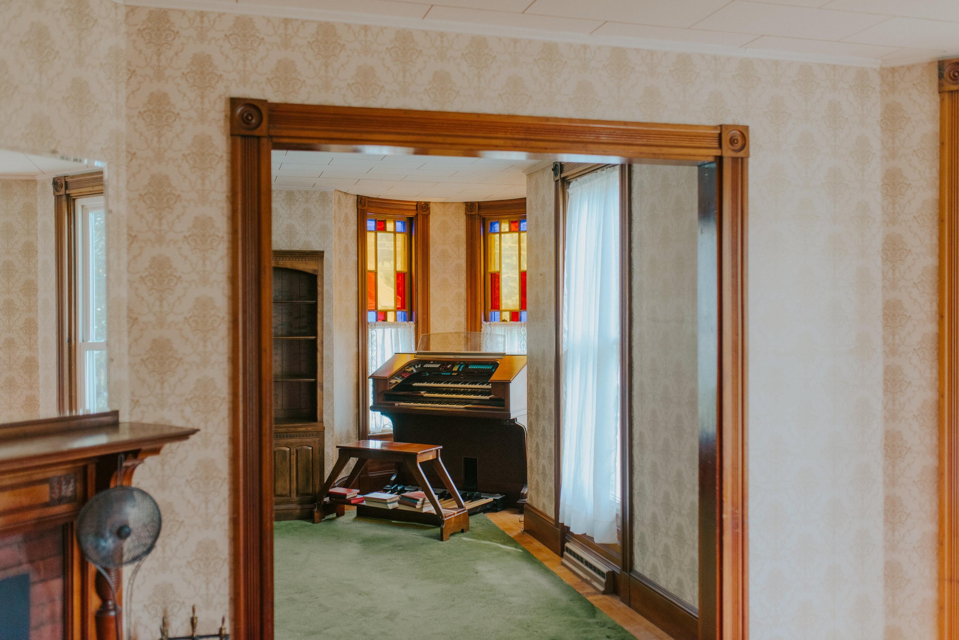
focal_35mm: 35
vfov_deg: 37.9
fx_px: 933
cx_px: 480
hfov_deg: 54.4
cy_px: 320
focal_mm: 35
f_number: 2.2
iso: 400
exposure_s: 1/320
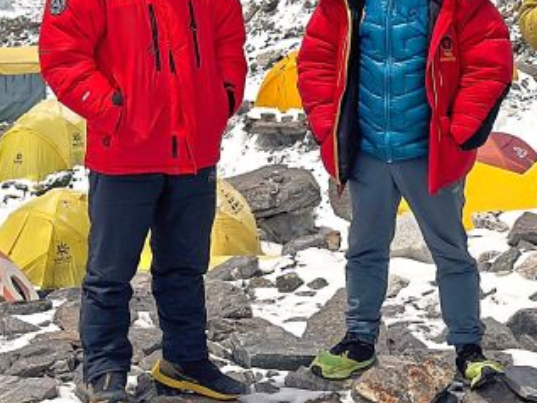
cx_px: 288
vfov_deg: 10.6
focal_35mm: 137
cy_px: -127
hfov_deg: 14.4
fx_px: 2126
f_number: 1.8
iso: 64
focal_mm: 6.8
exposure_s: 1/22222
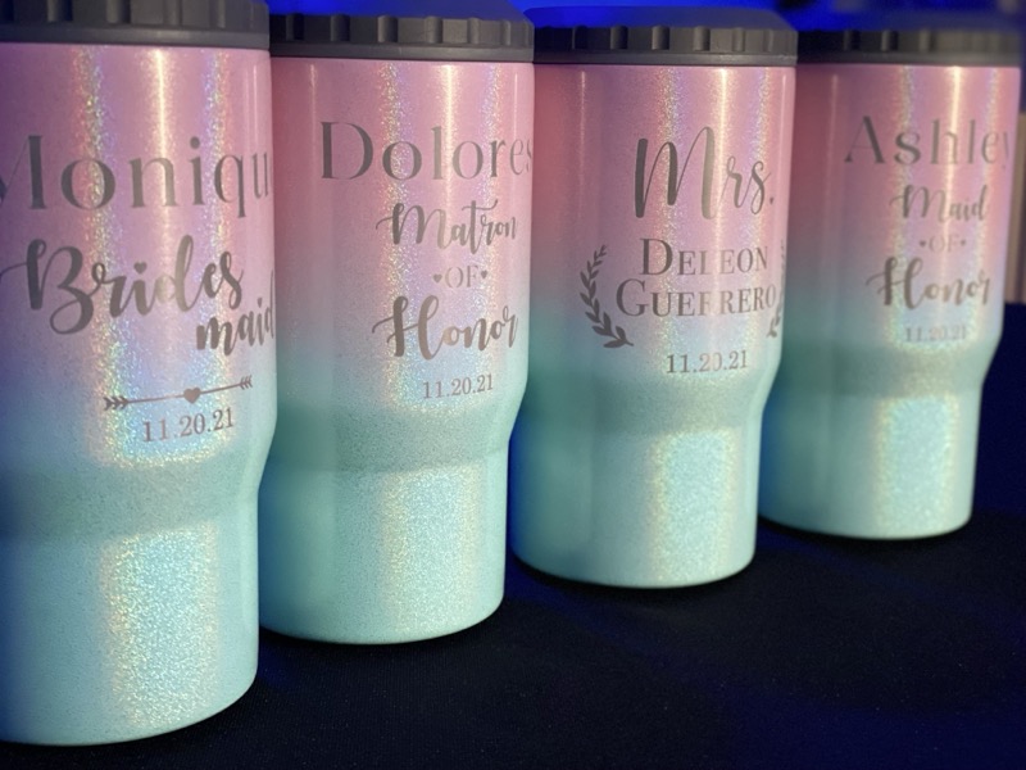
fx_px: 1541
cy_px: 385
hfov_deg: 36.8
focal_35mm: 52
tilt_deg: -11.8
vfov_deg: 28.0
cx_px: 513
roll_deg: -1.1
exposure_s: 1/40
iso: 400
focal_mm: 6
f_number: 2
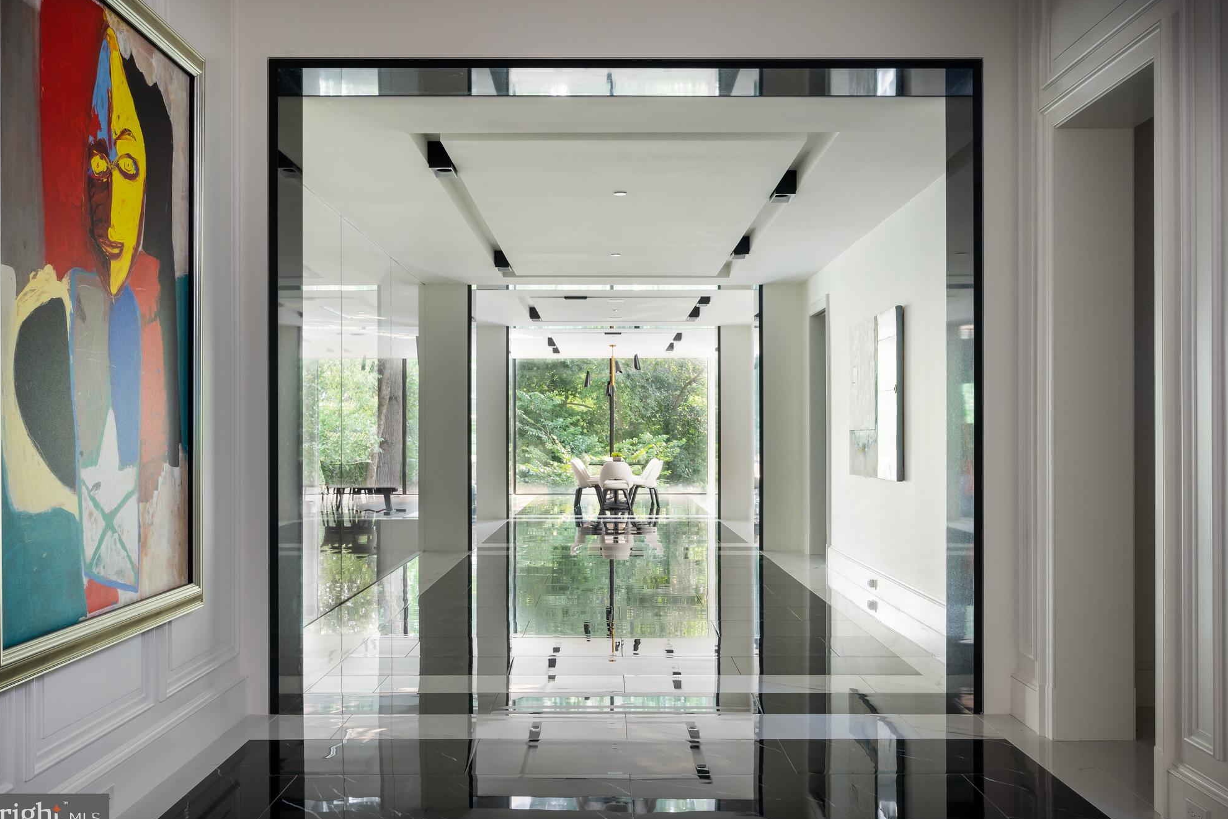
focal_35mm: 31
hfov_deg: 60.3
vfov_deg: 42.3
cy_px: 416
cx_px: 607
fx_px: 1057
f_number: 13
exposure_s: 1/60
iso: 800
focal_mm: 30
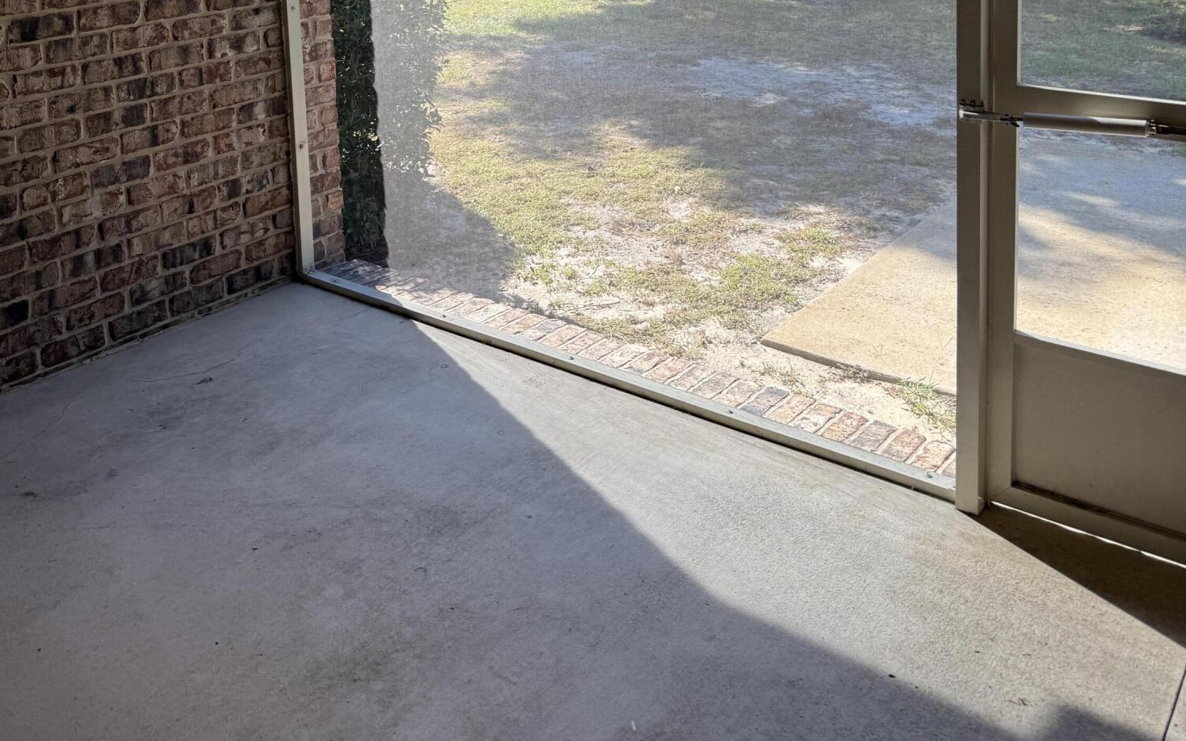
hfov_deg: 56.7
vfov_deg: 33.3
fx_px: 1099
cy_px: -41
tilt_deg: -7.7
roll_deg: +1.9
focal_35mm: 34
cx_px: 593
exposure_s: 1/467
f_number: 1.78
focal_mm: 6.76
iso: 80
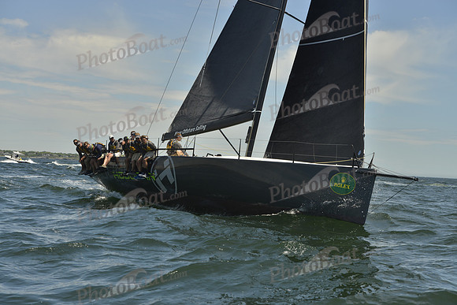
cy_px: 152
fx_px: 990
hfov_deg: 26.0
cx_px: 228
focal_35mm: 78
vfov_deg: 17.5
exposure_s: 1/1600
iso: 280
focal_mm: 78
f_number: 8
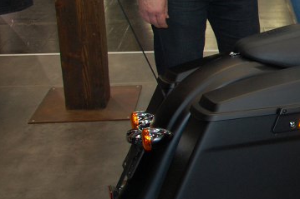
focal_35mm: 77
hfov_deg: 23.2
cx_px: 396
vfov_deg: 17.6
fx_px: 641
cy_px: 55
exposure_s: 1/60
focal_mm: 18
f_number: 3.5
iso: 400
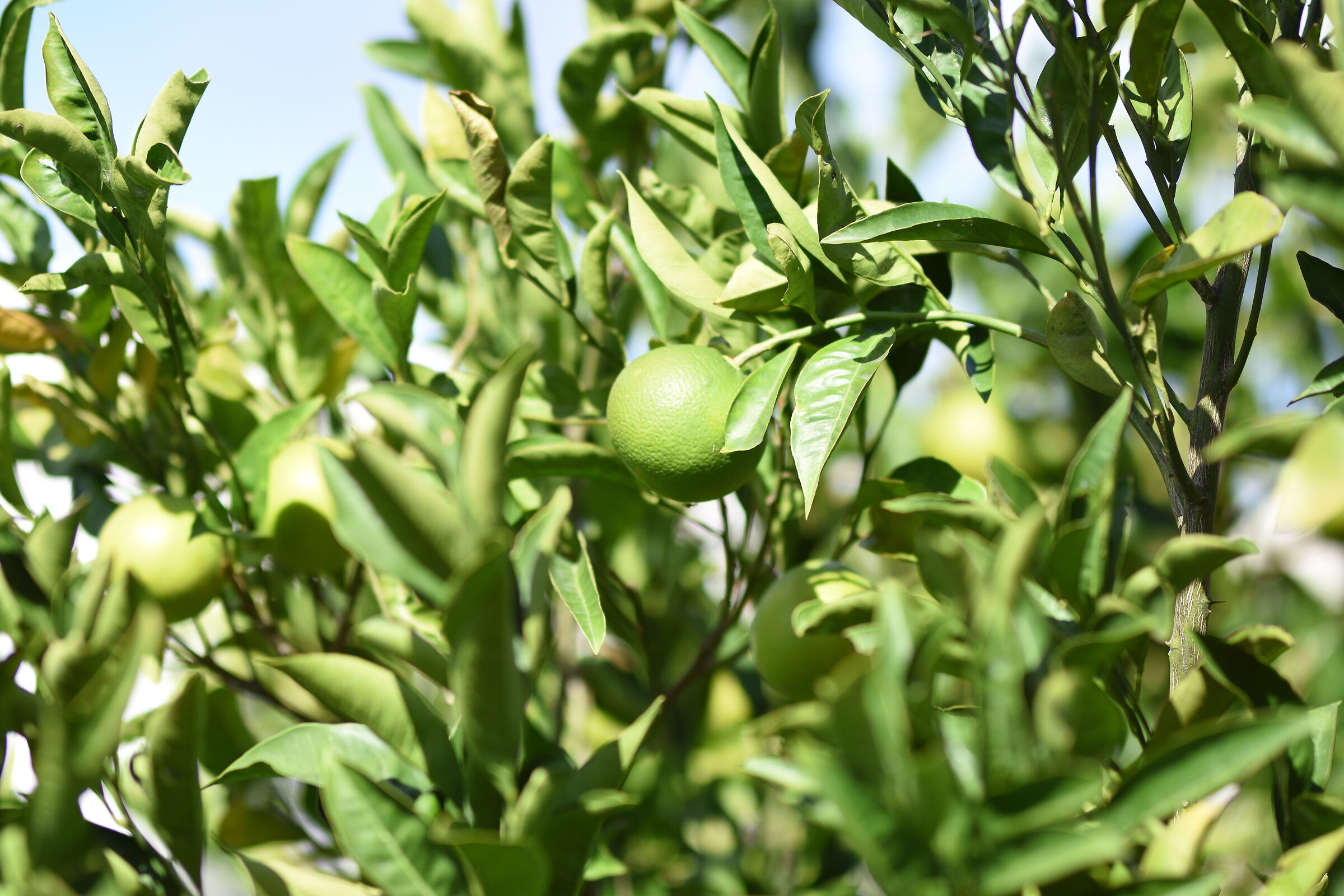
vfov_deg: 10.8
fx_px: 4760
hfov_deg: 16.1
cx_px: 672
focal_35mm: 128
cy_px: 448
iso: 250
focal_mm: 85
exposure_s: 1/8000
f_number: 1.7
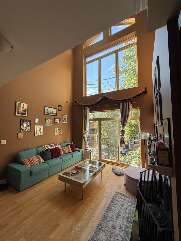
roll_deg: +0.1
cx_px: 90
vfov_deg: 102.1
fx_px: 98
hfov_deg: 85.7
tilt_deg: +3.7
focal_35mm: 14
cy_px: 120
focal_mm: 2.22
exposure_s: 1/121
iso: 125
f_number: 2.2
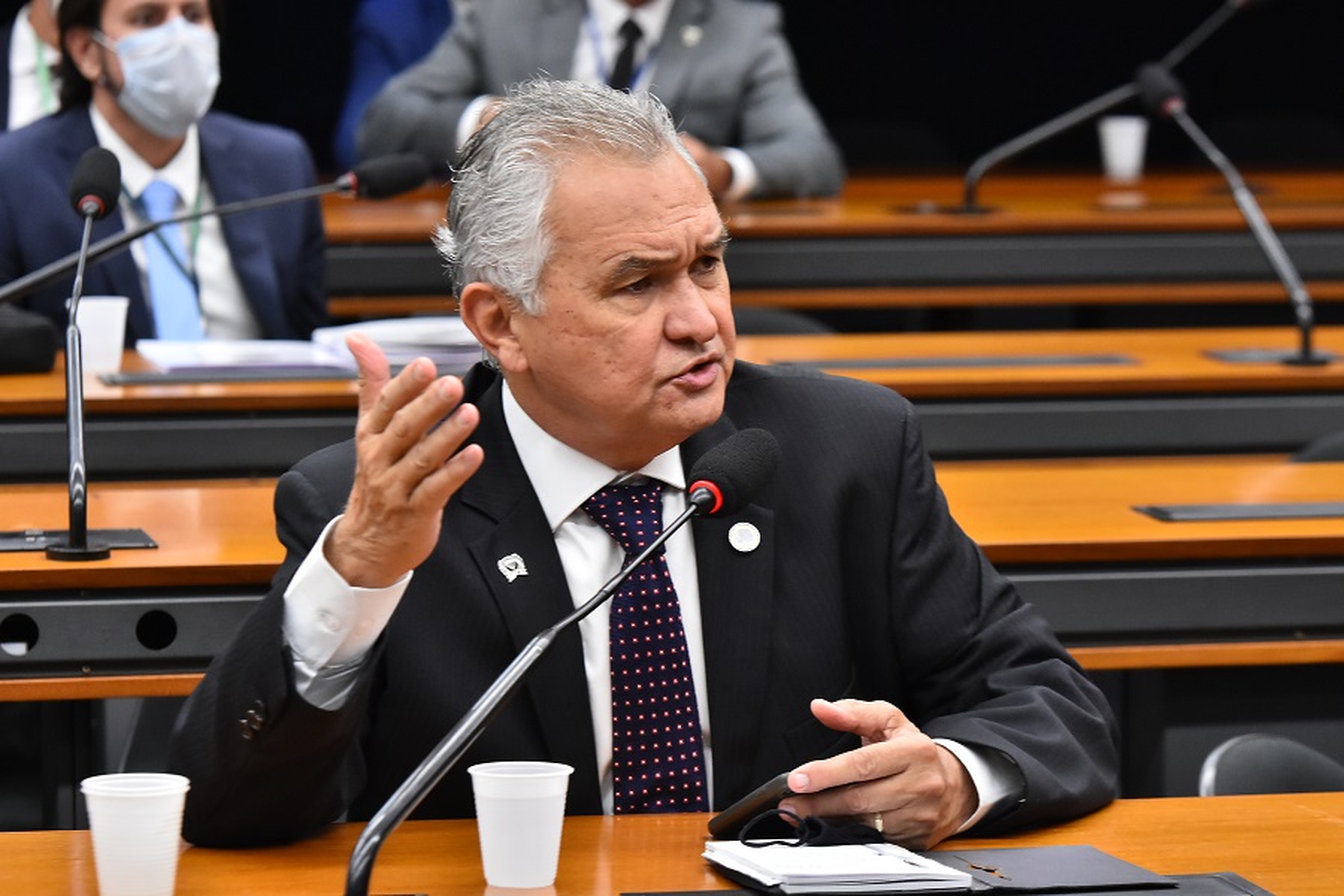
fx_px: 6495
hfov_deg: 11.8
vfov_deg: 7.9
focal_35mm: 174
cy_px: 448
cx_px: 672
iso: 2000
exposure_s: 1/160
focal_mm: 116
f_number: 5.6
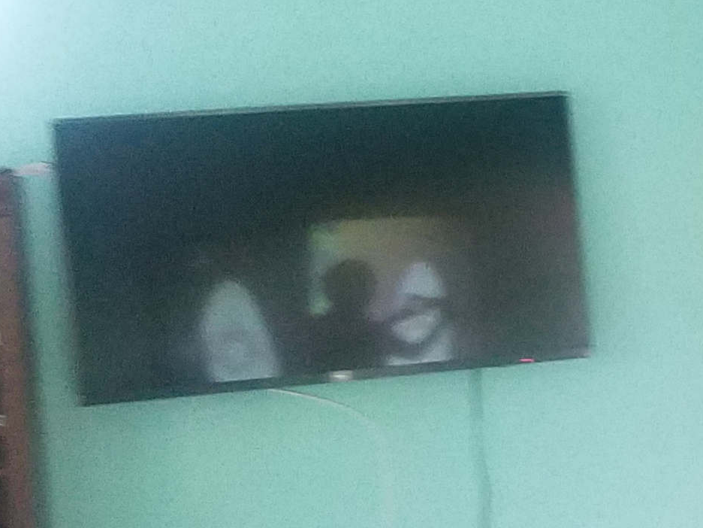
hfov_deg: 15.7
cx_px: 1162
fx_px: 2275
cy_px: 269
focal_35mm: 112
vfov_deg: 13.2
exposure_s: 1/25
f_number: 1.7
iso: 250
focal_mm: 4.2
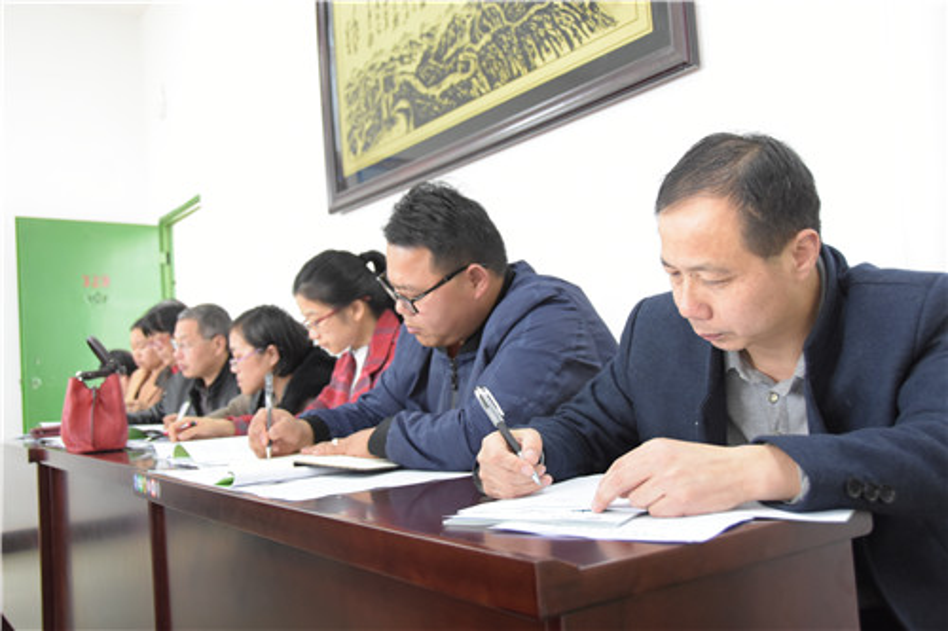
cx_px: 474
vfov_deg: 36.8
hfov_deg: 53.1
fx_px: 948
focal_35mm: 36
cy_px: 316
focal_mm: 24
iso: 1600
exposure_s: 1/30
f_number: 3.8
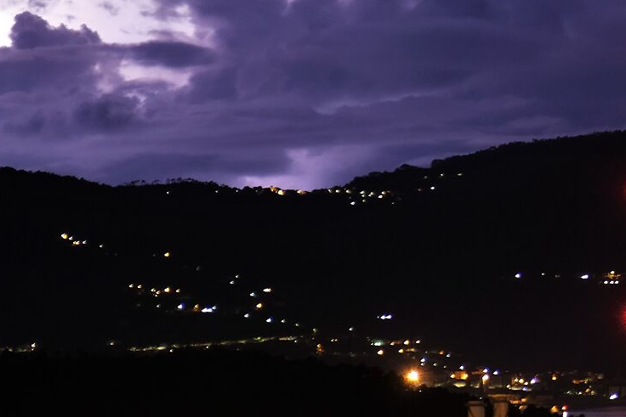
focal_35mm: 238
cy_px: 120
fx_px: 4139
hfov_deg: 8.4
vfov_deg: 5.8
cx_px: 982
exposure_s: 4
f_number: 4
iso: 200
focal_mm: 48.4
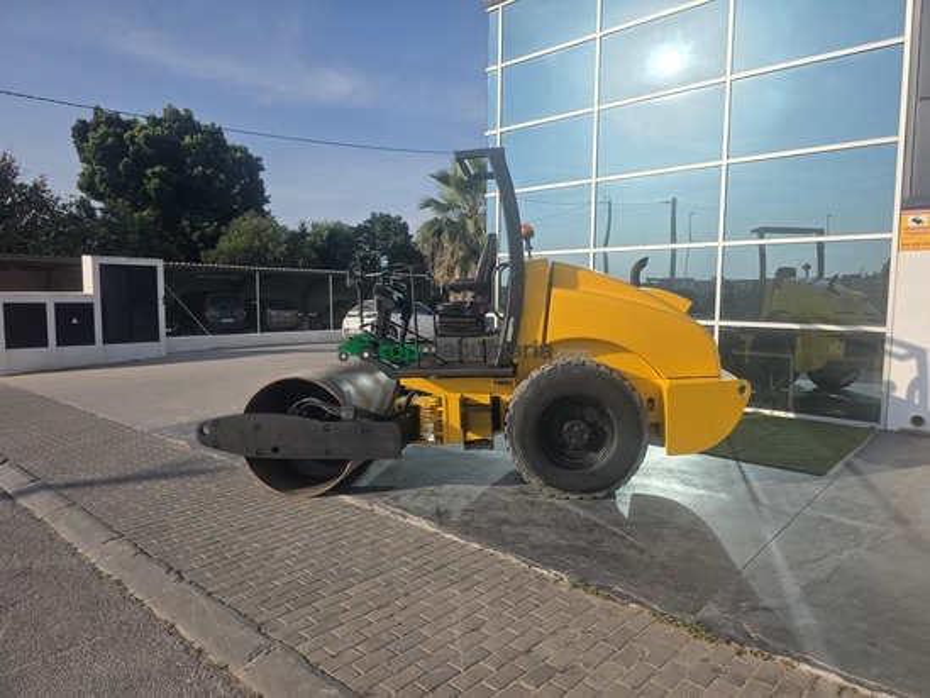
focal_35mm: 23
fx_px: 618
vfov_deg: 58.9
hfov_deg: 73.9
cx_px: 465
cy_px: 349
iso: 64
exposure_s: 1/7944
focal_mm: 6.3
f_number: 1.7
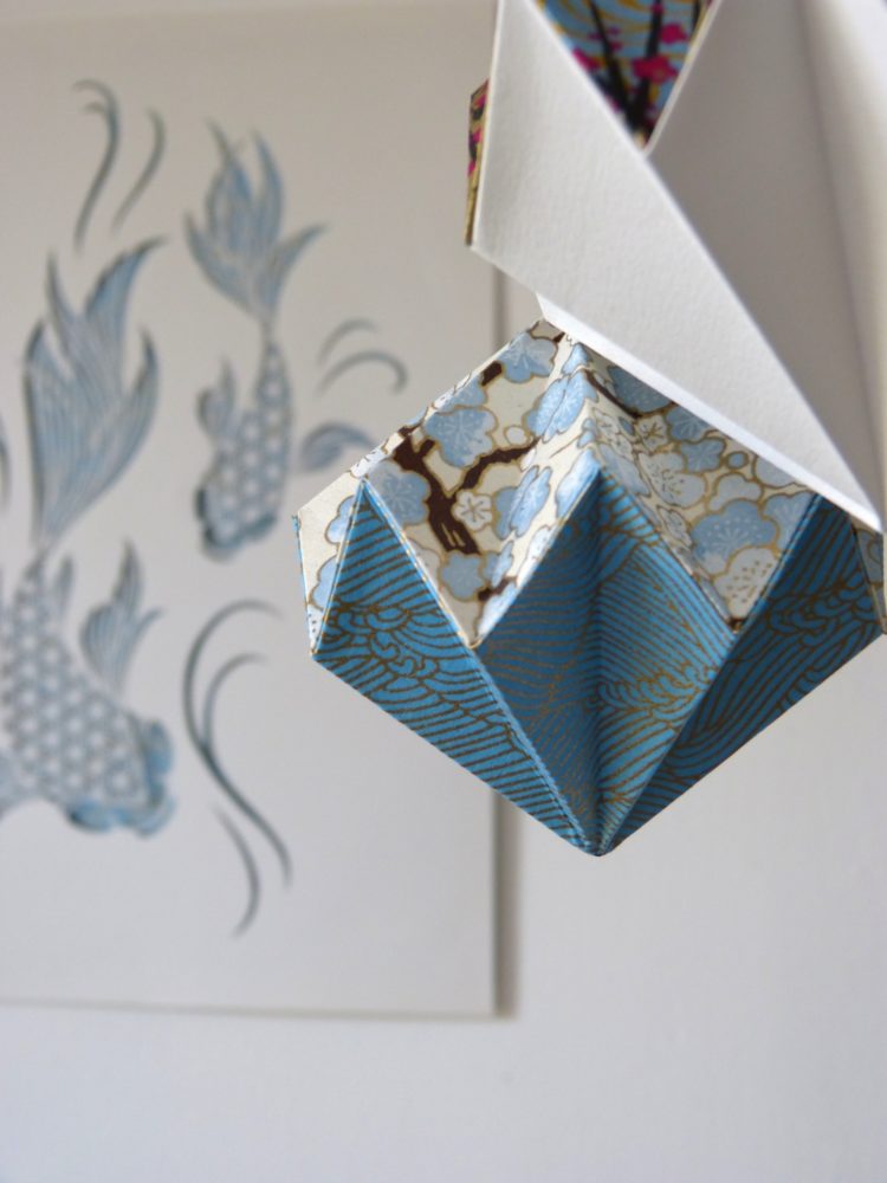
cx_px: 444
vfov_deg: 35.5
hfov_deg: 27.0
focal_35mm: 54
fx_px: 1845
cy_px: 592
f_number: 3.2
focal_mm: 9.7
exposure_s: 1/60
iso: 160
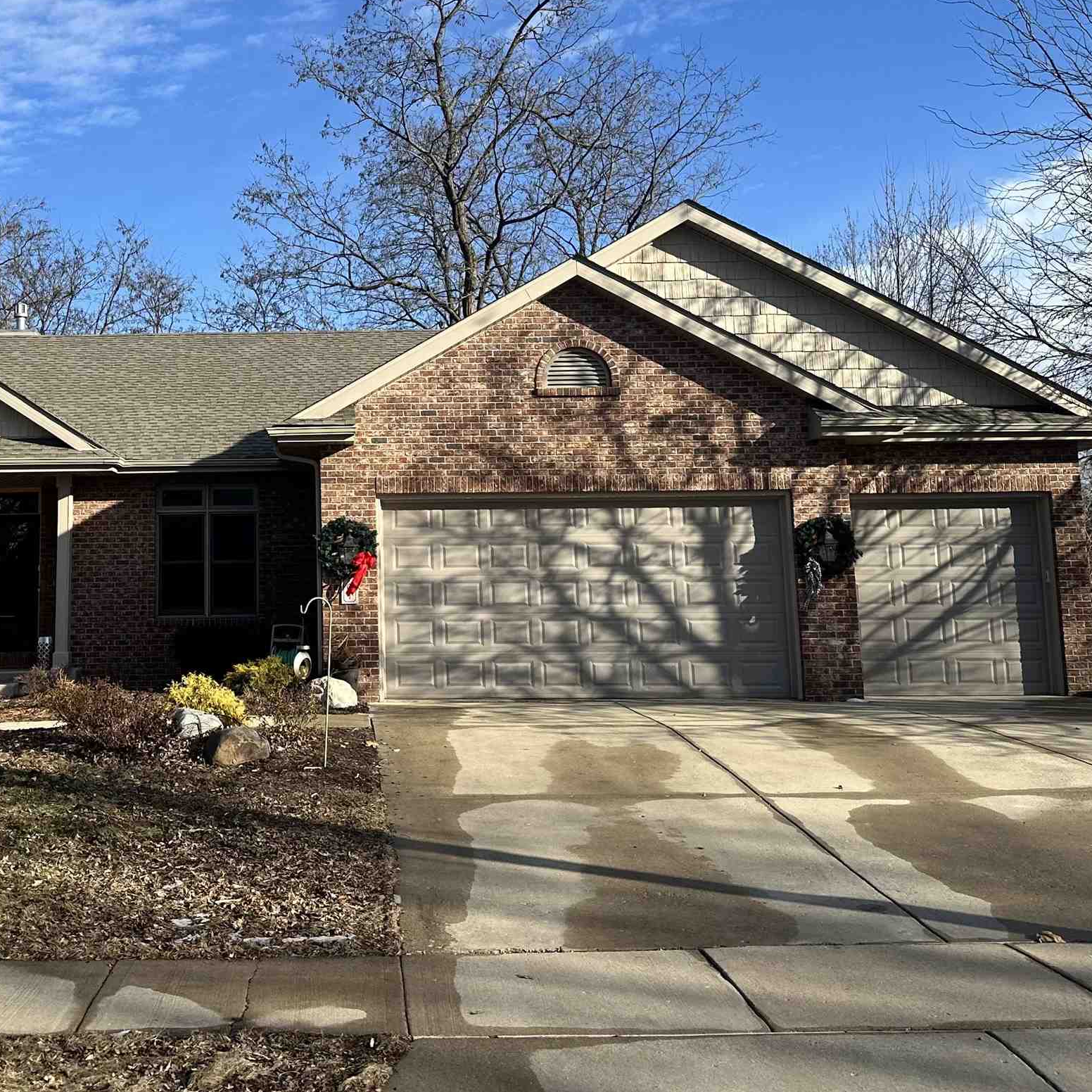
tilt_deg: +8.6
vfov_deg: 39.7
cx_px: 322
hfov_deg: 39.3
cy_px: 387
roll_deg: +0.7
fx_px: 1499
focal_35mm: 42
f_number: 1.78
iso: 80
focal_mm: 6.86
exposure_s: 1/3247
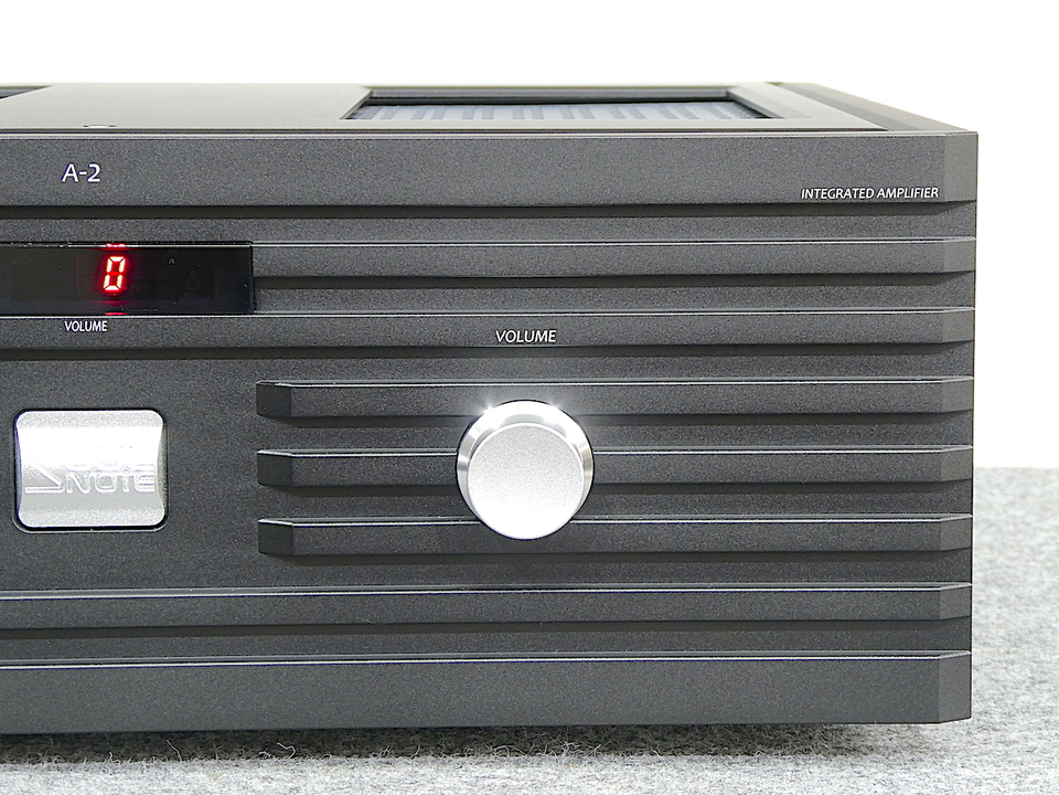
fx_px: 2753
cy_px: 398
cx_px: 530
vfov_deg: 16.4
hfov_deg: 21.8
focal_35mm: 90
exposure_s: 1/4
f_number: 4.9
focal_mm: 16.1
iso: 200
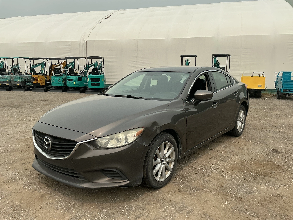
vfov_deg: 49.7
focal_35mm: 28
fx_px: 237
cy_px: 110
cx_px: 146
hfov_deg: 63.4
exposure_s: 1/2141
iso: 25
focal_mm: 3
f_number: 1.8
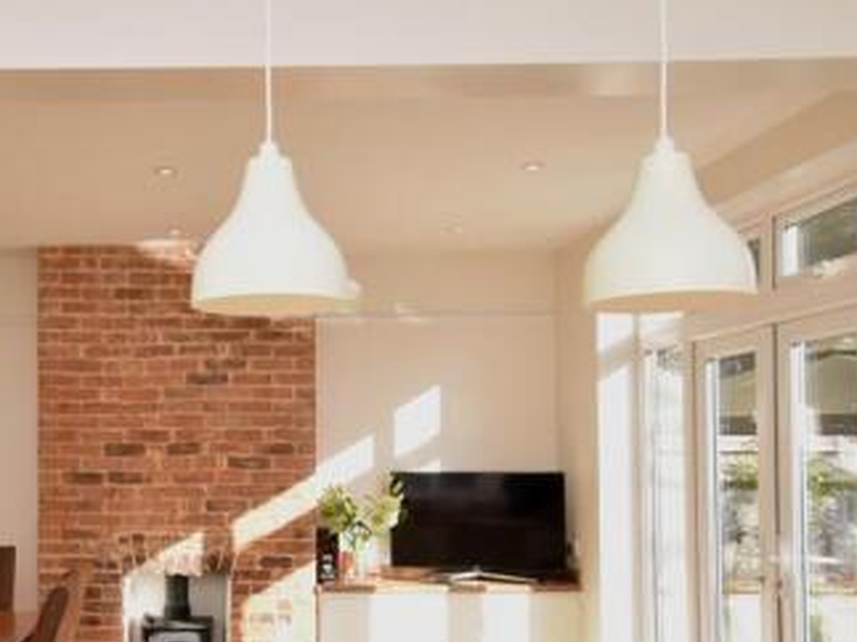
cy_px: 431
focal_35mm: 41
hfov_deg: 43.9
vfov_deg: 34.8
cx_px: 186
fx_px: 1015
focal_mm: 14
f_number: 9
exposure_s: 1/200
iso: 500
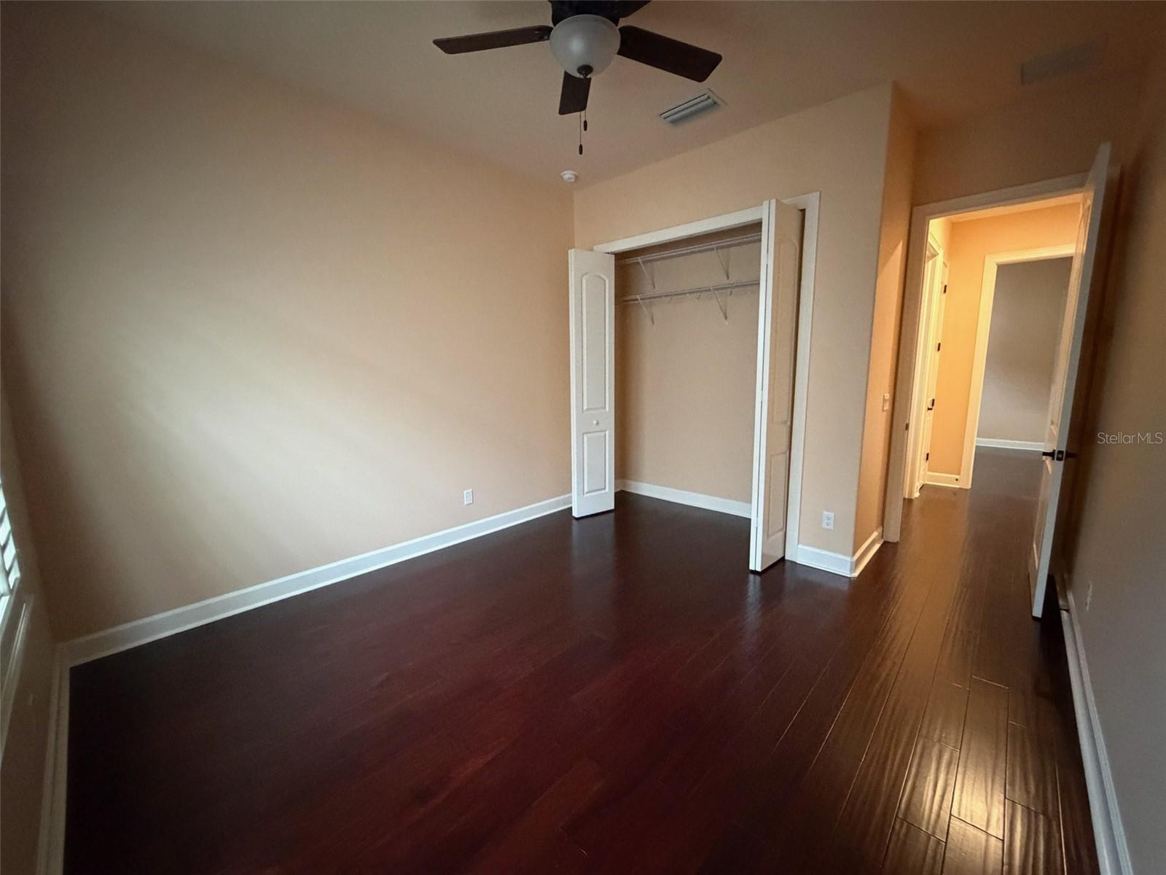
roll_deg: +0.9
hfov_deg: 102.1
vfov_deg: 85.7
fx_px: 472
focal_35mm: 14
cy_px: 438
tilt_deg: -8.3
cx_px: 583
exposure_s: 1/40
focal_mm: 2.22
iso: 1250
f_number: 2.2
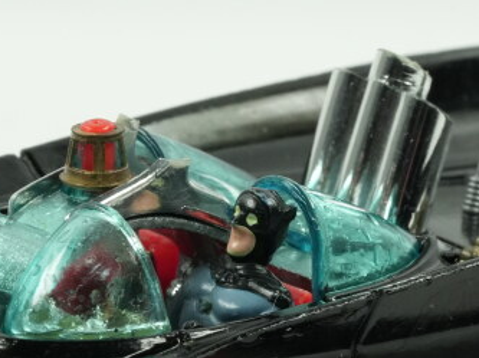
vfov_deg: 4.5
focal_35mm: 333
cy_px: 343
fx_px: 4603
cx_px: 209
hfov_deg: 6.0
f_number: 16
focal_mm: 90
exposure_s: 1/40
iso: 2500
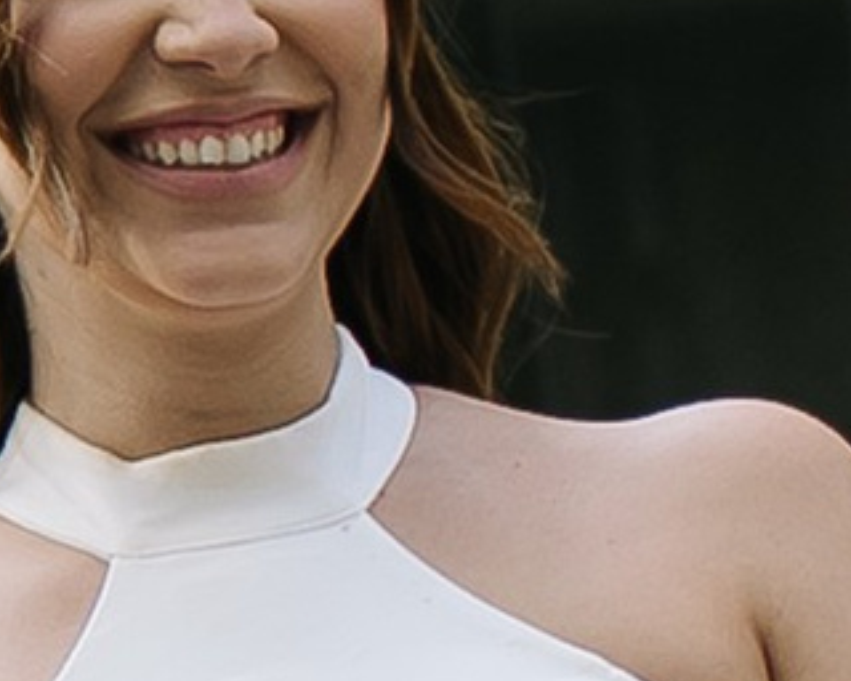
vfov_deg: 3.0
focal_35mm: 506
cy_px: 1338
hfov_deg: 3.8
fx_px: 12744
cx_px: 1606
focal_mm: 30
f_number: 2.5
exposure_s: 1/250
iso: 100
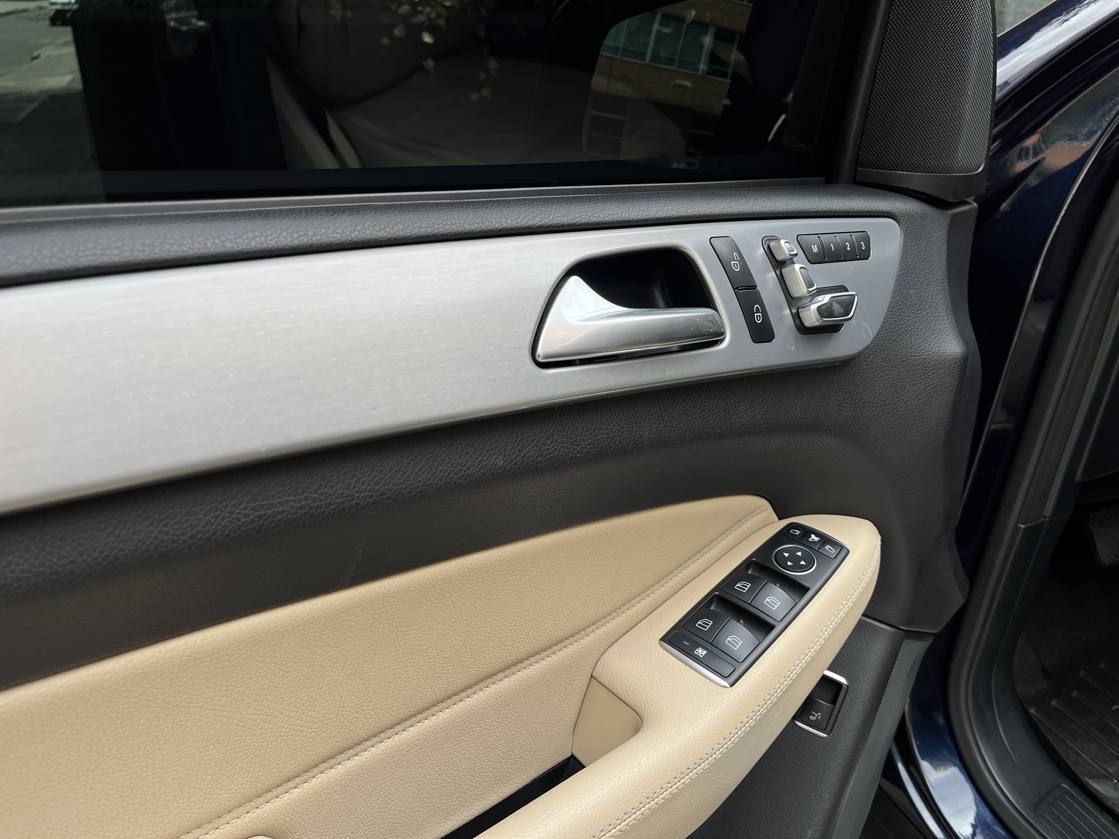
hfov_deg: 67.3
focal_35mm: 26
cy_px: 420
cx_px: 560
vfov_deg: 53.1
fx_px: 840
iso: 50
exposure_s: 1/649
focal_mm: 5.1
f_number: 1.6
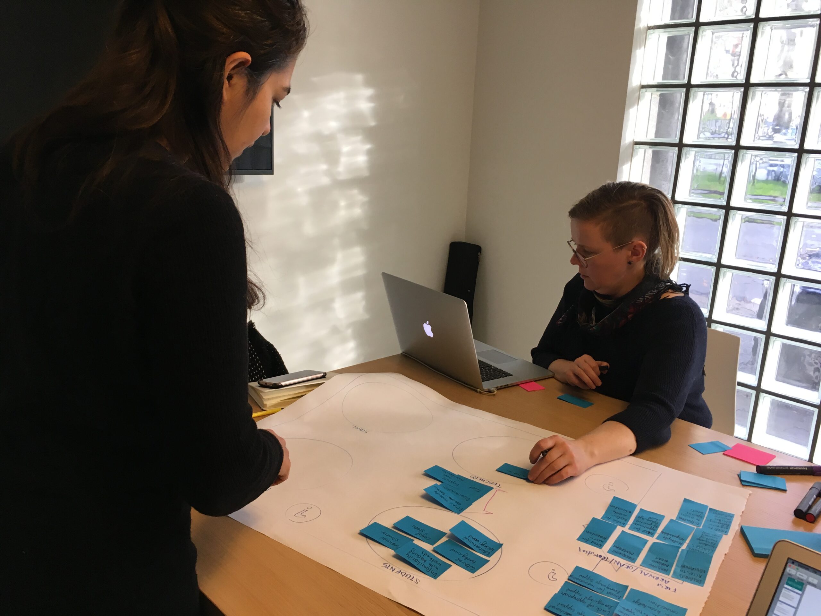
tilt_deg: -15.4
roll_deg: -0.9
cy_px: 308
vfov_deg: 48.2
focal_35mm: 29
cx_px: 410
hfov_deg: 61.7
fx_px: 688
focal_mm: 4.15
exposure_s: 1/33
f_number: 2.2
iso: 32
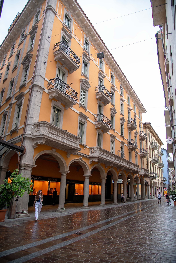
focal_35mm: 24
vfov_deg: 73.7
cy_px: 132
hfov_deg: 53.1
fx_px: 176
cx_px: 88
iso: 160
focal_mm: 24
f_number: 4
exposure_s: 1/125
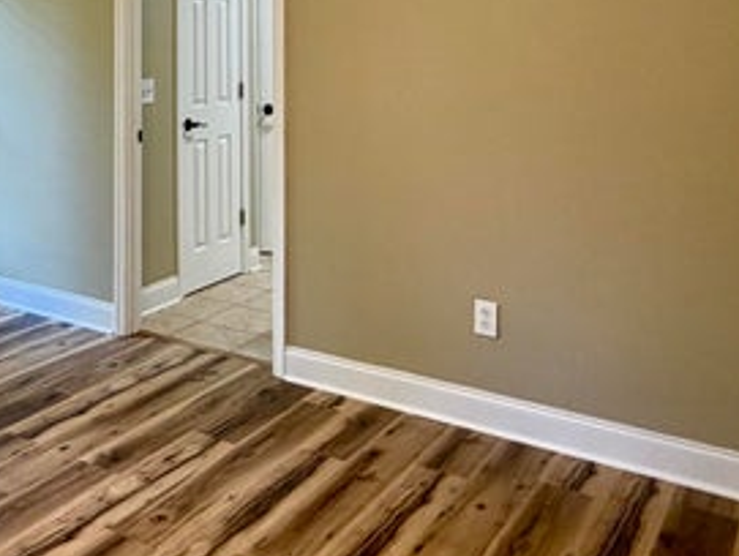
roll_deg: -0.2
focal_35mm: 44
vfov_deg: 31.0
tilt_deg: -0.7
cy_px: 25
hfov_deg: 40.3
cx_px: 102
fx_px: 941
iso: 200
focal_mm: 2.22
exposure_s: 1/60
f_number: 2.2
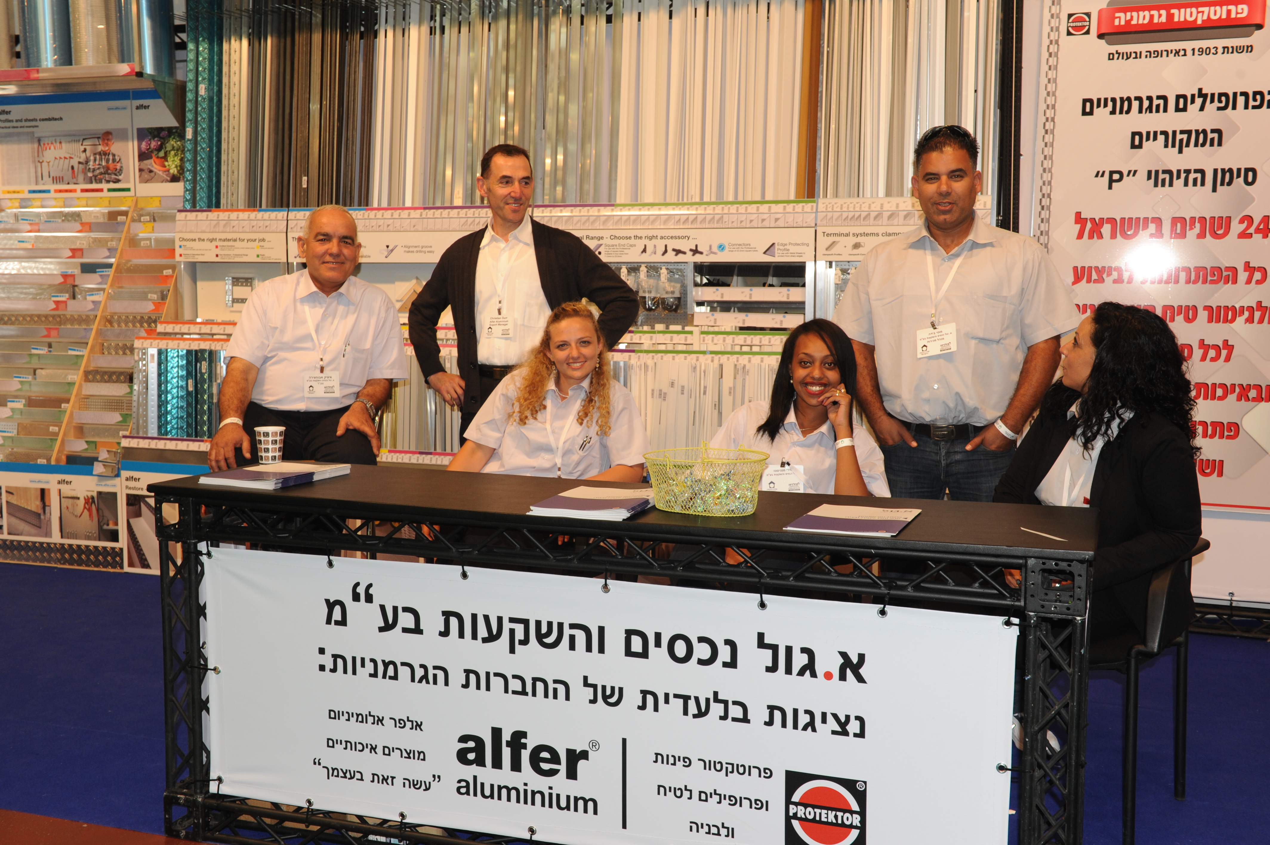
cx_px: 635
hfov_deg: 50.7
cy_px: 422
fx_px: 1340
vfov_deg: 35.0
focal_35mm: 38
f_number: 9
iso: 640
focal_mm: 38
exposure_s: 1/80
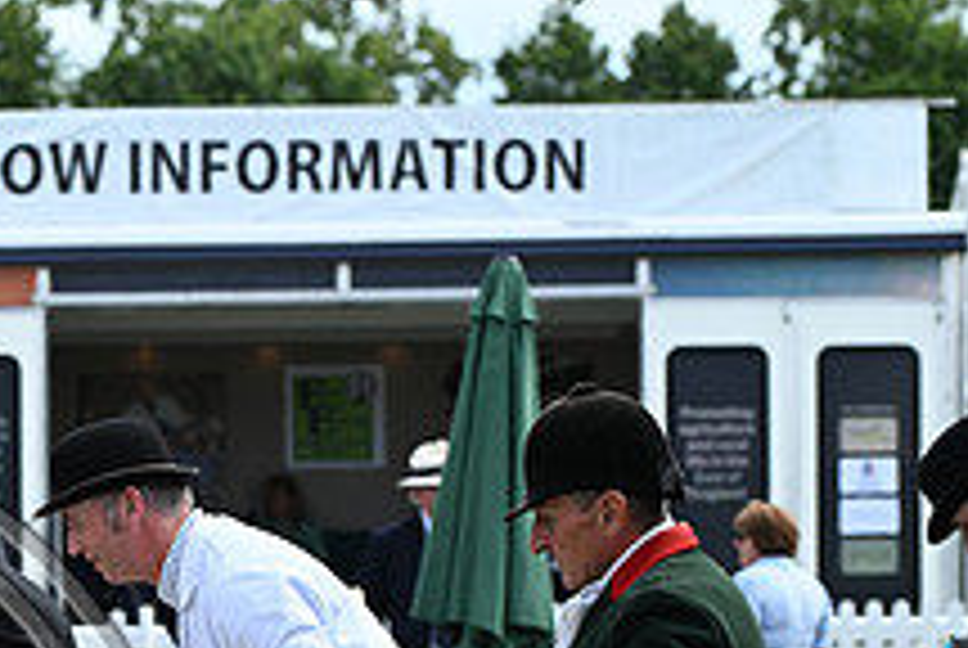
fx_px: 6677
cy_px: 812
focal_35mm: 248
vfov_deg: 5.5
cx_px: -329
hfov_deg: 8.2
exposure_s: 1/1000
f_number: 4.5
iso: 280
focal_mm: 92
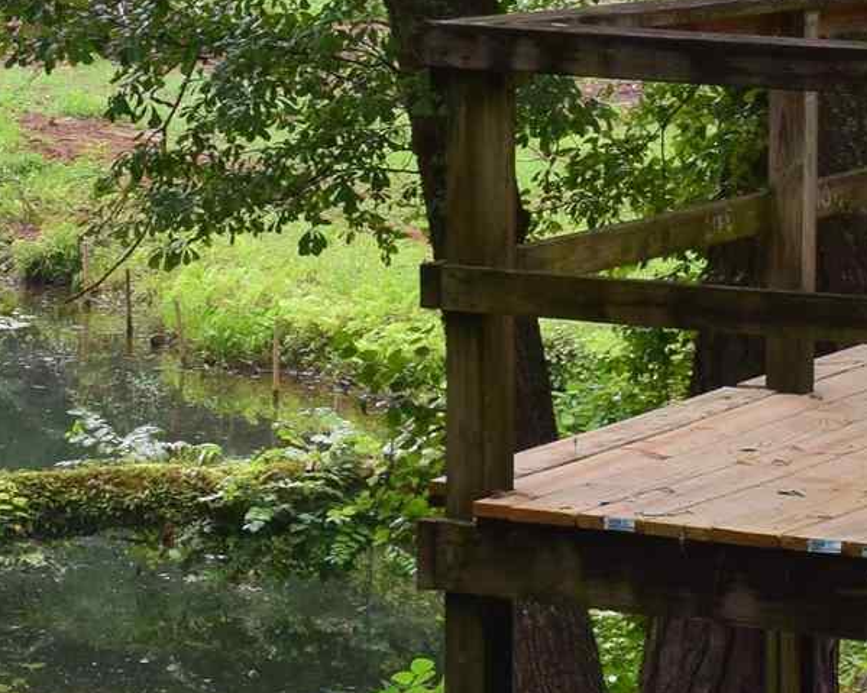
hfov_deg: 10.7
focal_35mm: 180
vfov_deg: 8.5
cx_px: 181
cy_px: -78
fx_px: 4628
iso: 400
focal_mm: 25
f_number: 9
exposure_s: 1/160
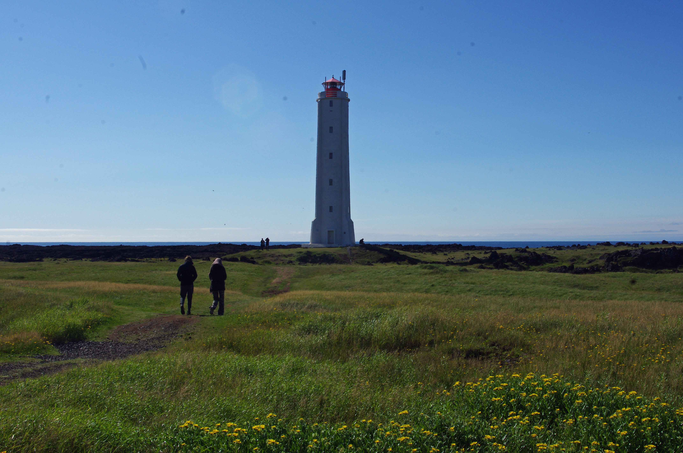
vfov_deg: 29.2
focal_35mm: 46
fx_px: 872
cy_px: 226
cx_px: 342
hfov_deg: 42.8
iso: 200
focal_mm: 30.63
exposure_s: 1/400
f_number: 14
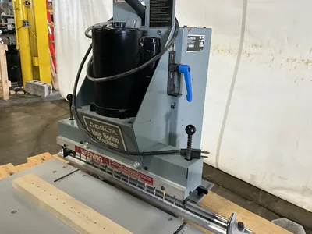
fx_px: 261
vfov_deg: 48.2
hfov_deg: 61.7
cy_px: 117
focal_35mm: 29
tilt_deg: -21.0
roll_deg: -4.8
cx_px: 156
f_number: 1.8
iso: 200
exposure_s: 1/60
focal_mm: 3
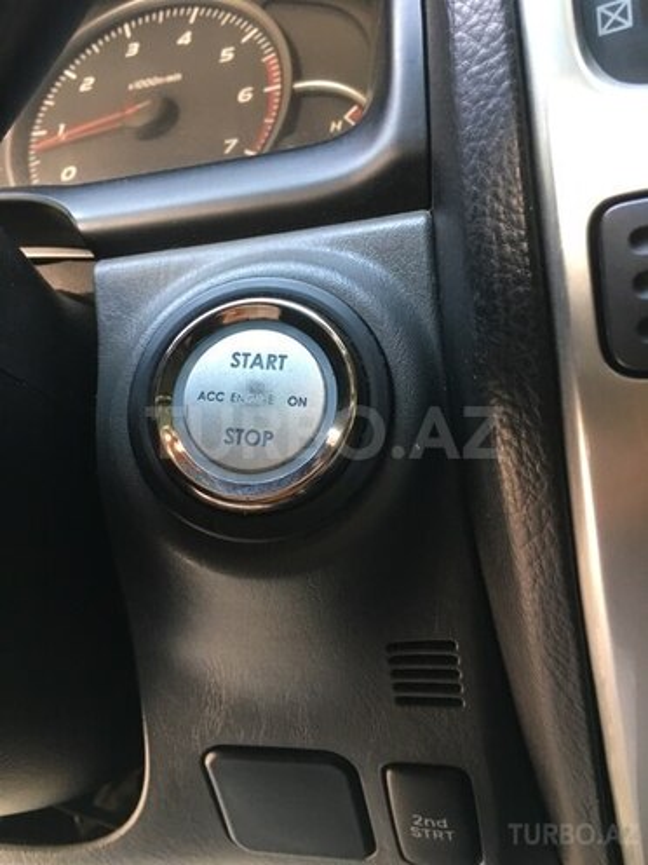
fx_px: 724
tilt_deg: -10.9
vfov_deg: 61.7
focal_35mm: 29
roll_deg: +4.8
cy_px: 432
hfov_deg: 48.2
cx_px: 324
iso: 100
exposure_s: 1/33
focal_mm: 4.15
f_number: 2.2
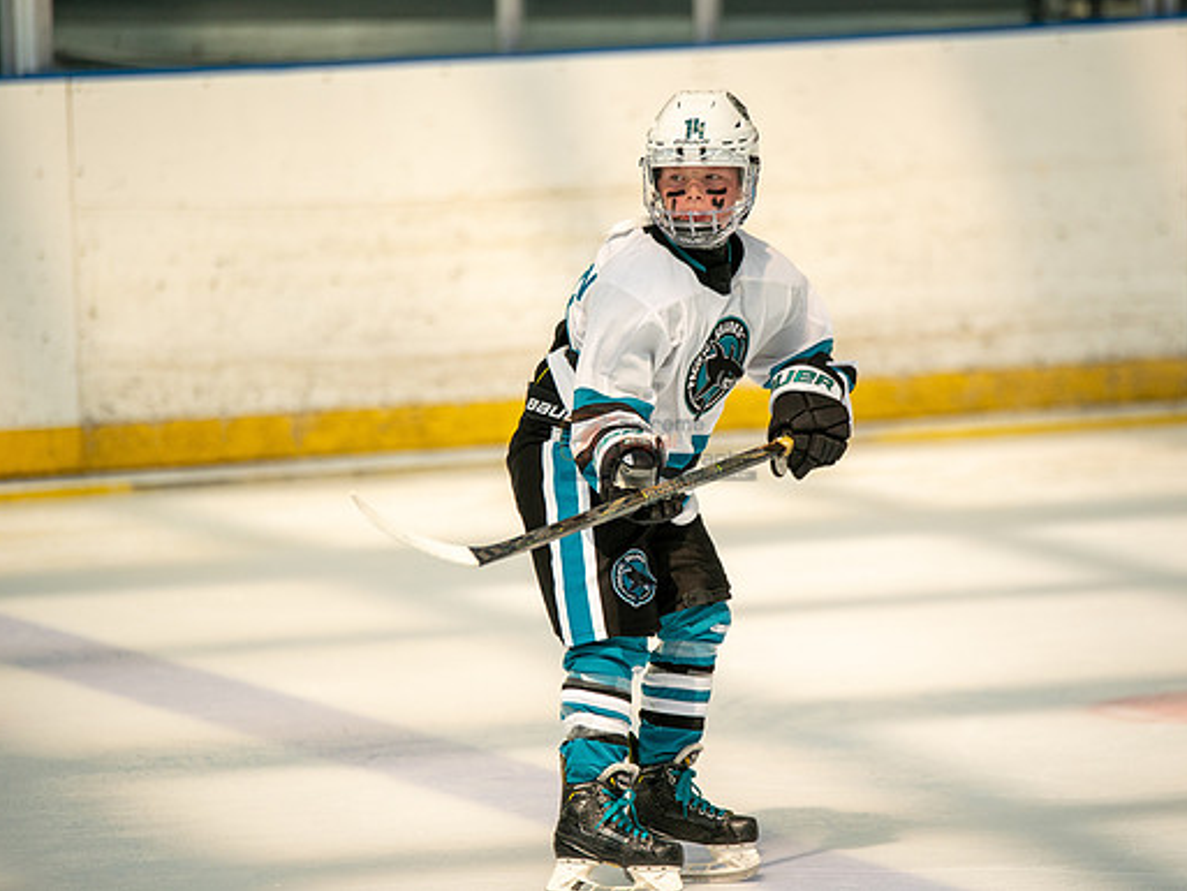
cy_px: 446
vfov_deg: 4.6
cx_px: 659
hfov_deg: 6.1
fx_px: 11181
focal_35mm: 326
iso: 1600
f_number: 3.2
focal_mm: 300
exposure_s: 1/6400
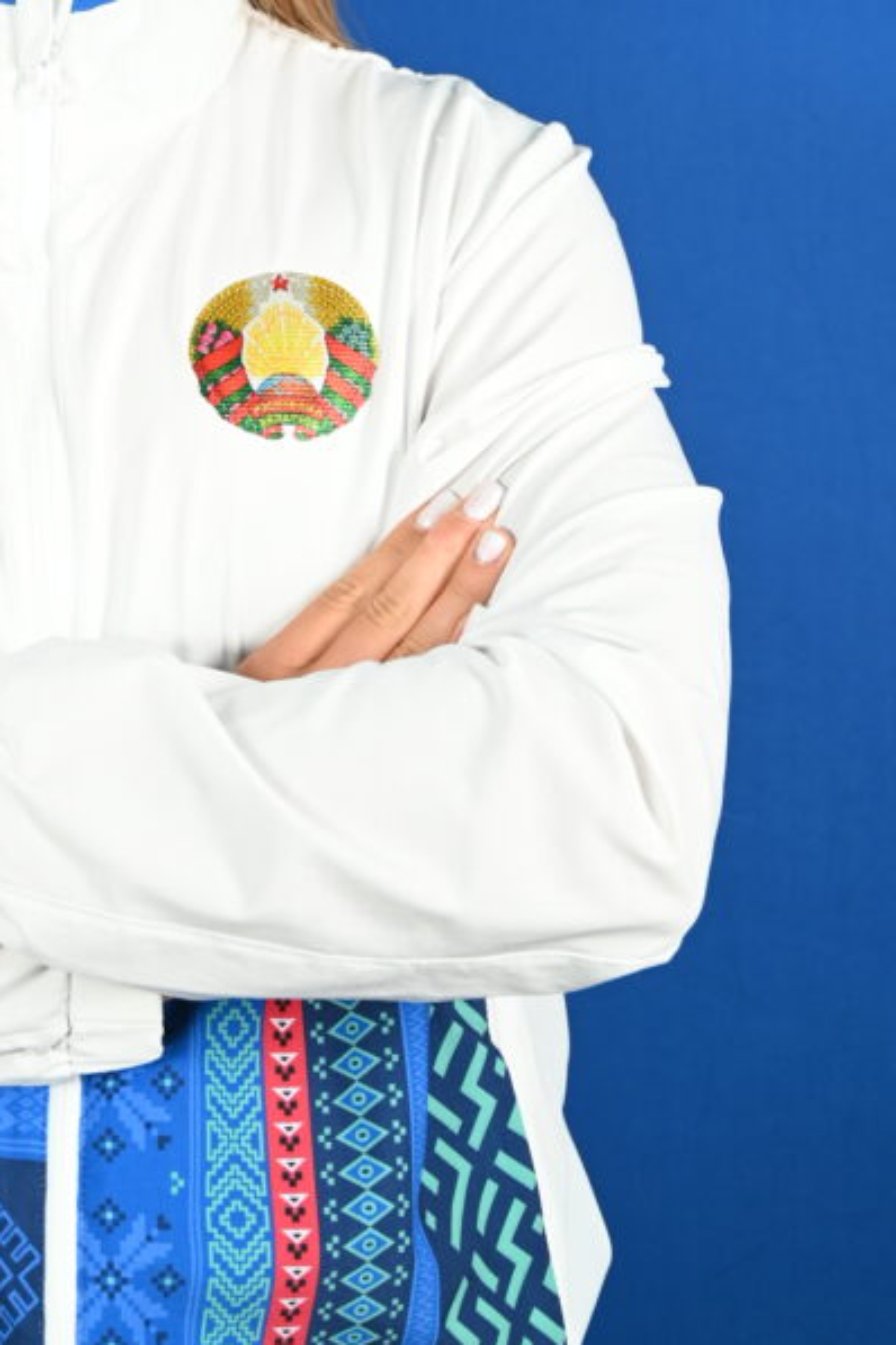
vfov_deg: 24.8
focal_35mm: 81
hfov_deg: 16.6
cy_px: 324
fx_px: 3024
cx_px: 50
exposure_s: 1/60
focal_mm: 42
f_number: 4.8
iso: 500
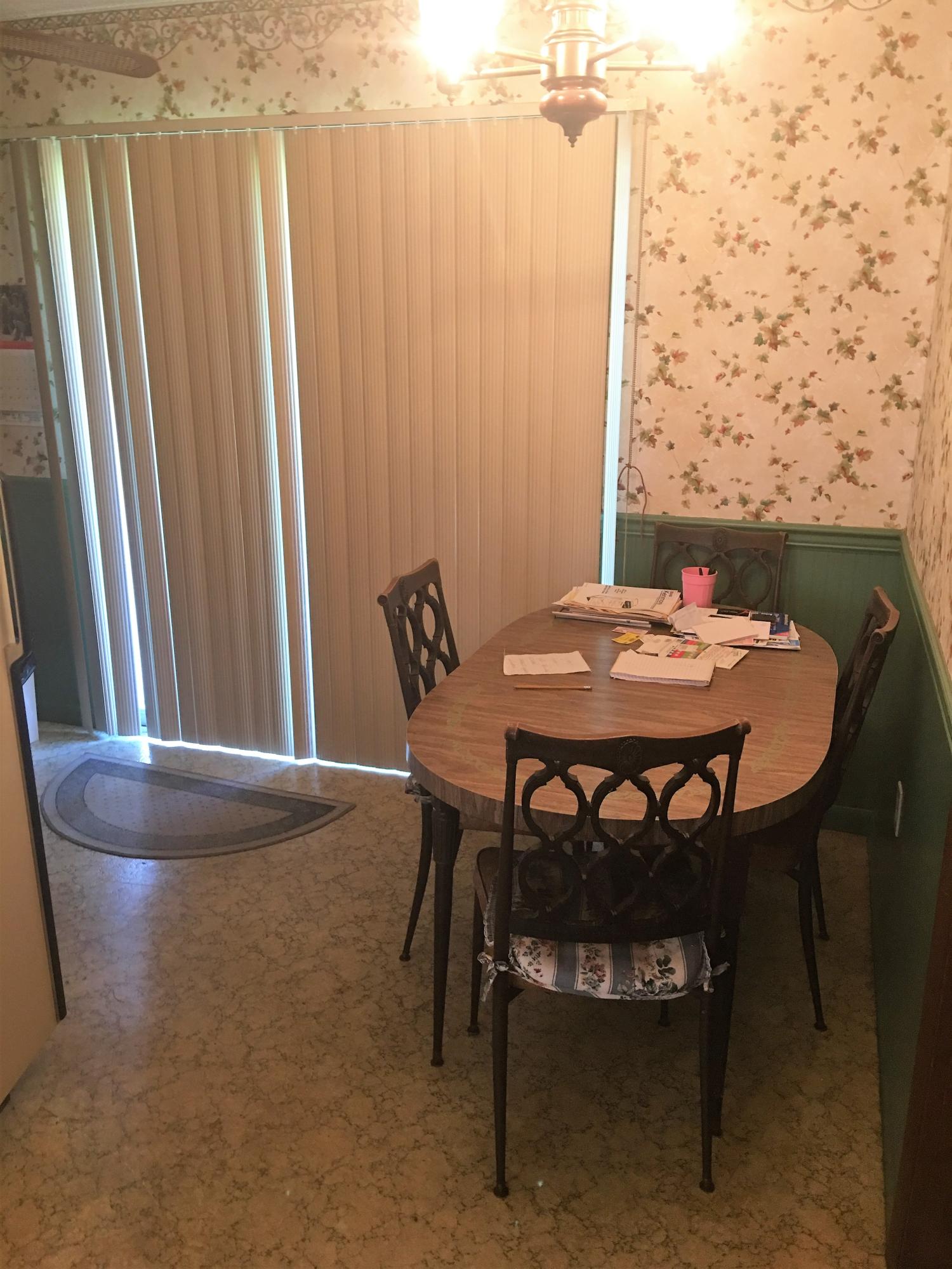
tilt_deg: -14.8
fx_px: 1063
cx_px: 476
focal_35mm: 29
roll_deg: -1.5
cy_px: 634
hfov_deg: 48.2
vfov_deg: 61.7
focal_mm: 4.15
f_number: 2.2
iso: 64
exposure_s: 1/15
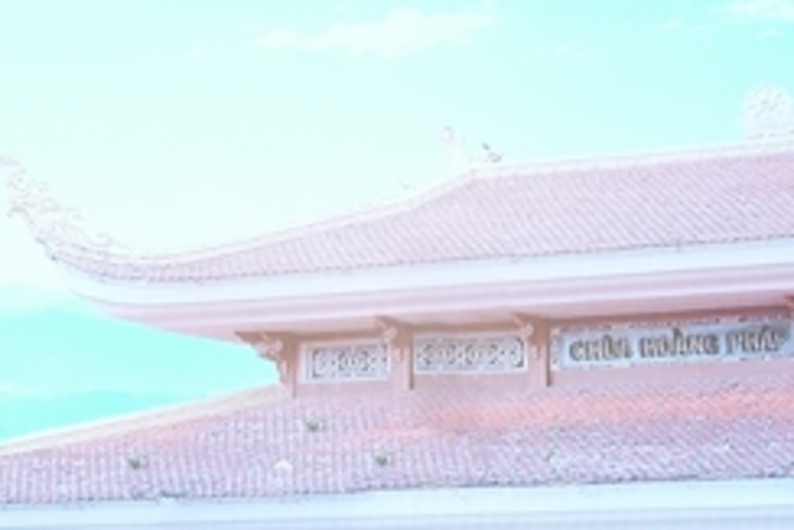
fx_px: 3443
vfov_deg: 8.6
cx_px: -177
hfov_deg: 12.8
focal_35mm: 156
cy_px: 738
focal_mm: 39
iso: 4000
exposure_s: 1/400
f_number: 2.8
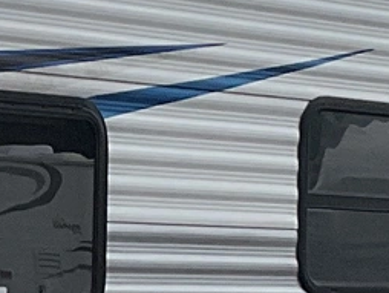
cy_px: 310
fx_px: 2565
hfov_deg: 8.6
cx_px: -57
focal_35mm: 228
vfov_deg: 6.5
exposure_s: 1/1912
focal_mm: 3
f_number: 1.8
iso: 25
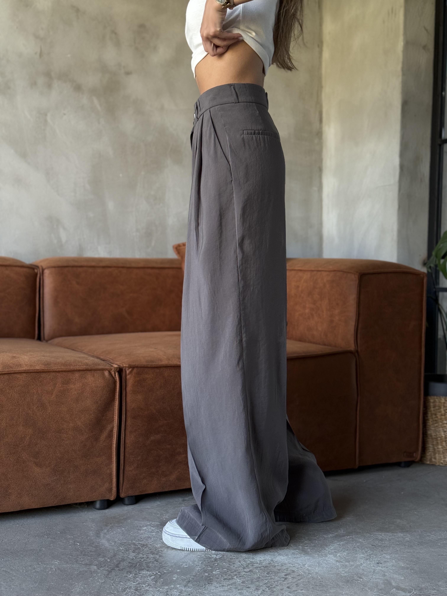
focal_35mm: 48
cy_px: 298
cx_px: 224
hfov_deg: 30.3
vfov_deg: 39.7
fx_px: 826
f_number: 1.78
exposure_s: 1/60
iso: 160
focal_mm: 6.76
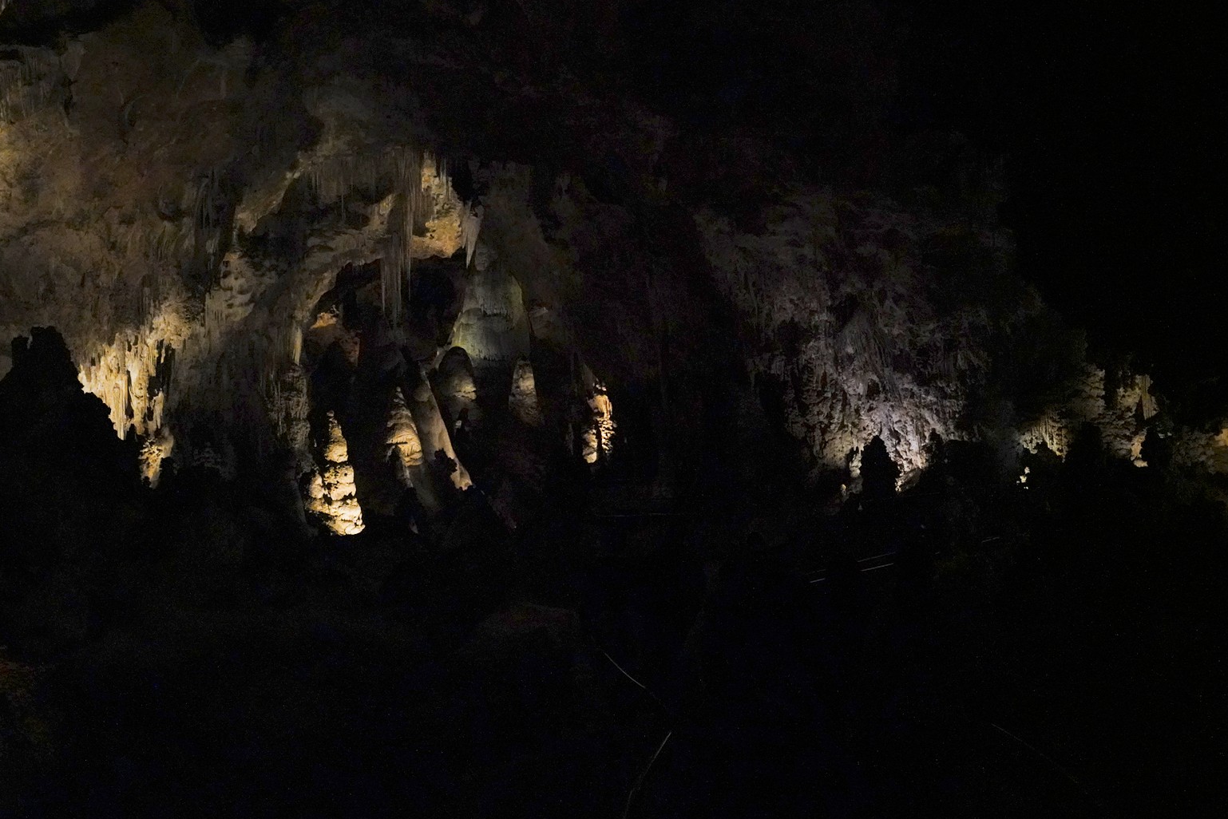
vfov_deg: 20.9
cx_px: 479
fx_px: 2217
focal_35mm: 65
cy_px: 296
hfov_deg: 30.9
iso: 12800
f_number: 5.6
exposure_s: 1/80
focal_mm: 50
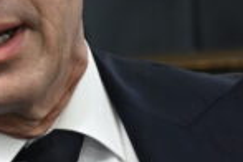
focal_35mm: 600
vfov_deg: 2.3
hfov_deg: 3.4
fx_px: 4050
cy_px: 119
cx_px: -202
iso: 2500
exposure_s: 1/200
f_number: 4
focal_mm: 98
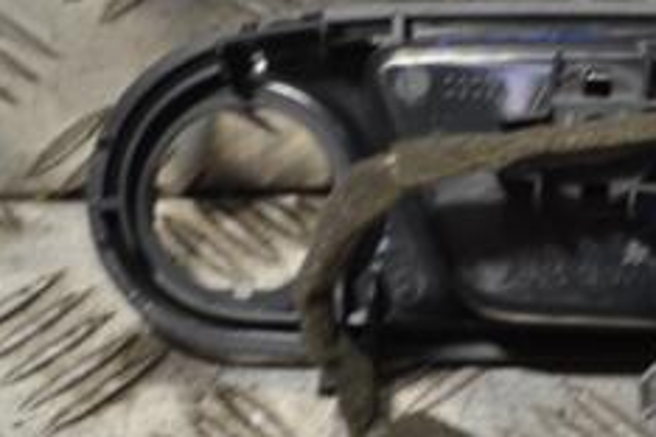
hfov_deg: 11.4
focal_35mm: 177
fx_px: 3225
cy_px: 154
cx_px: 743
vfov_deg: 7.8
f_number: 5.3
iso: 220
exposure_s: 1/30
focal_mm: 46
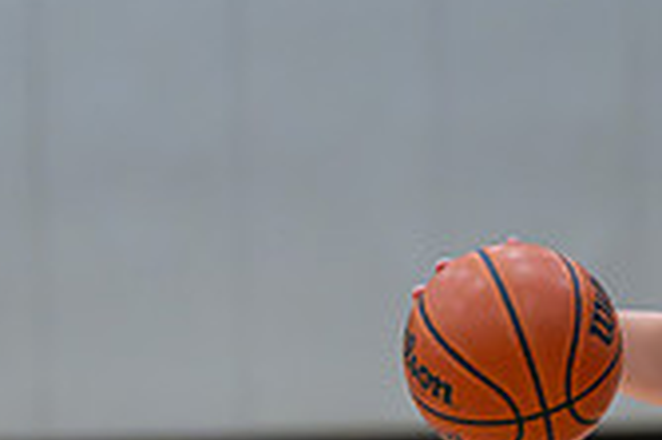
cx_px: 446
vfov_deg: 2.3
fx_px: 10967
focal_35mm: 597
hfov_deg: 3.5
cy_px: 629
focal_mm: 130
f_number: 2.8
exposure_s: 1/1000
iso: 5600
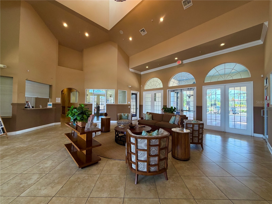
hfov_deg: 102.1
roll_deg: -0.7
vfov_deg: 85.7
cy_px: 102
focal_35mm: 14
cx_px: 136
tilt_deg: +1.0
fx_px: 110
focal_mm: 2.22
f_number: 2.2
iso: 250
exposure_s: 1/120
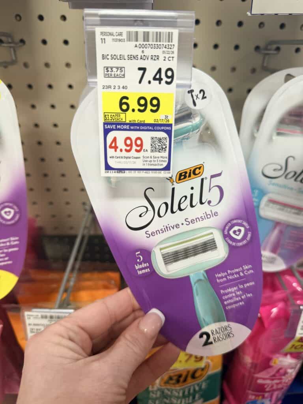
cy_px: 202
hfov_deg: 56.8
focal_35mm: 24
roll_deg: -2.5
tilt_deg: -30.7
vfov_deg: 71.6
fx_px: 280
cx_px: 152
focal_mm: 6.76
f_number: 1.78
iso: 125
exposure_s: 1/60
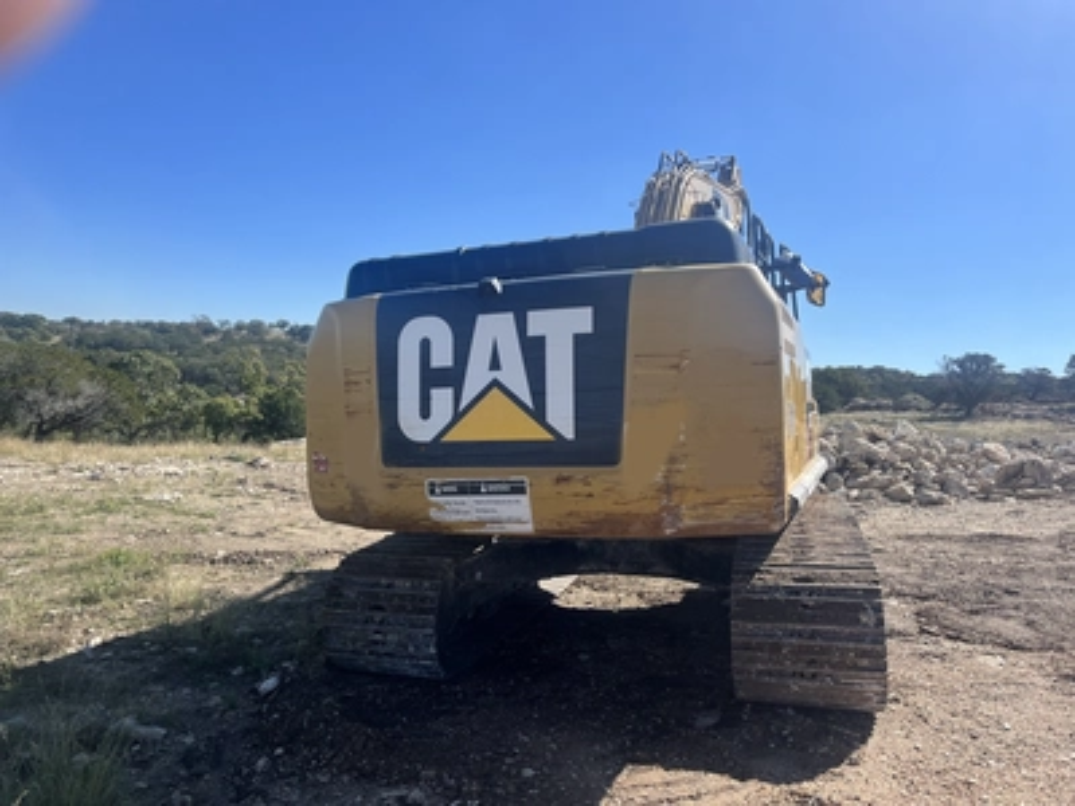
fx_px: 807
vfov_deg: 53.1
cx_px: 538
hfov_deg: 67.3
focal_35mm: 26
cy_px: 403
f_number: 1.6
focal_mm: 5.1
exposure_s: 1/3135
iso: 50
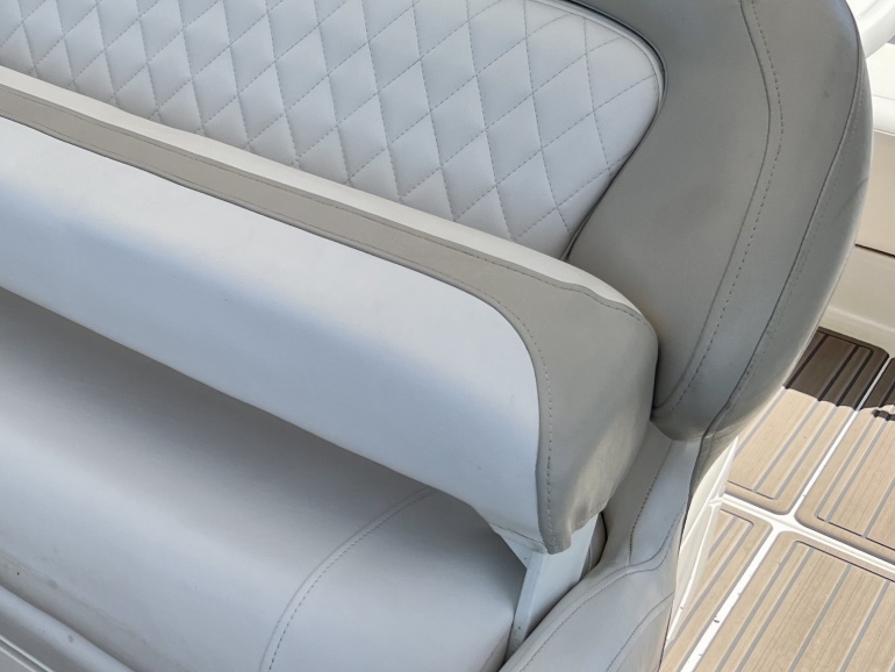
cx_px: -7
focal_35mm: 54
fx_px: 1397
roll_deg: +2.6
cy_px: 309
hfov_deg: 32.6
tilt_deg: -30.6
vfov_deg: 27.0
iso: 50
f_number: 1.6
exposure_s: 1/1238
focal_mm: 5.1
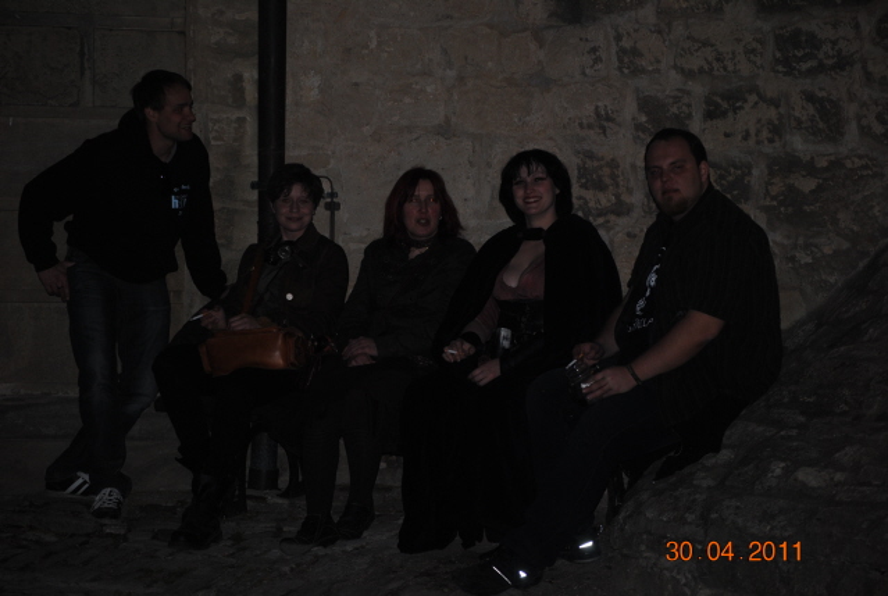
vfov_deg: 10.8
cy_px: 298
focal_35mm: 128
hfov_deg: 16.0
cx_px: 444
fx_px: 3152
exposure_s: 1/60
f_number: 4.2
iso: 200
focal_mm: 85
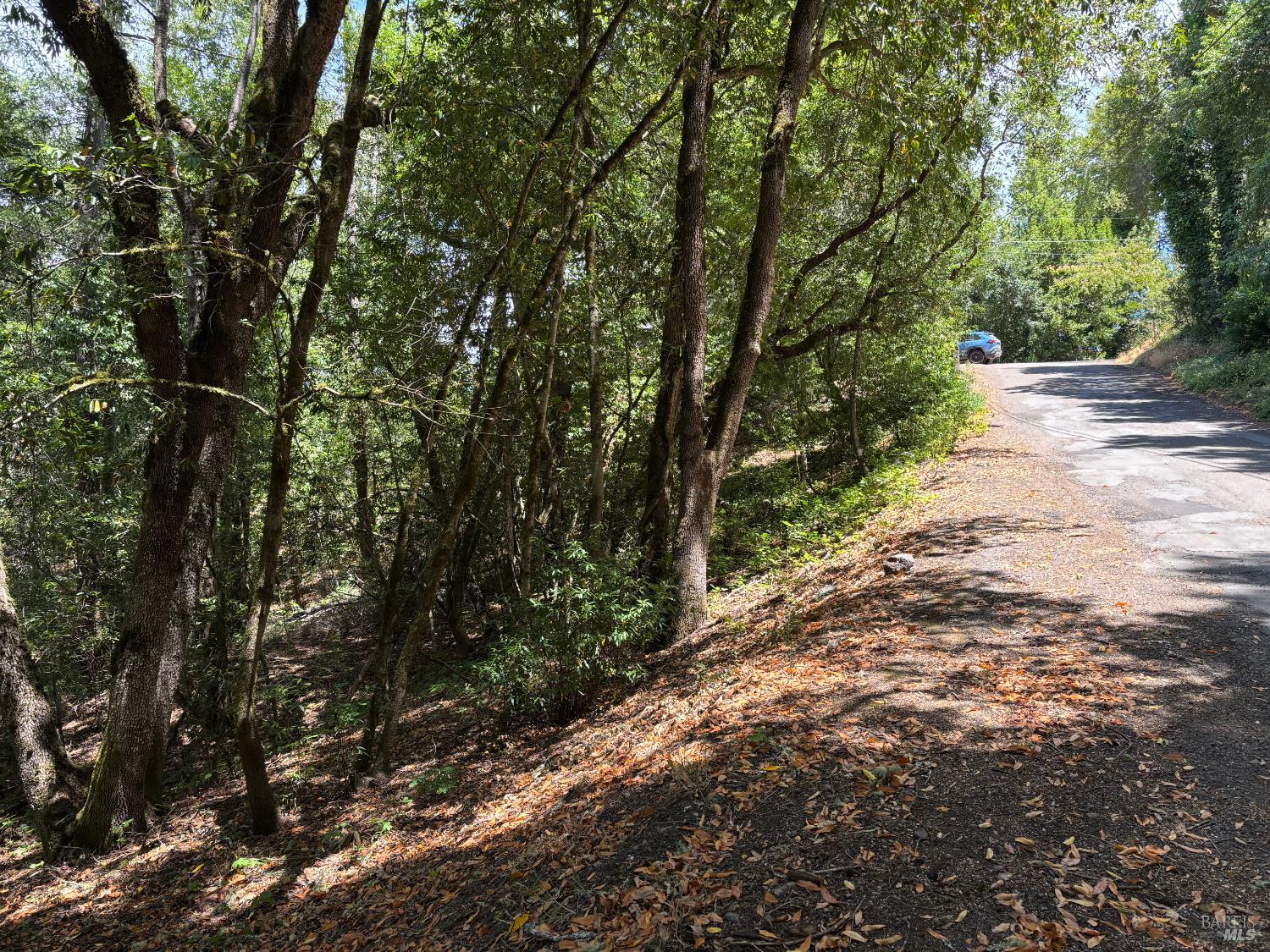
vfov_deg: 53.1
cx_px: 635
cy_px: 476
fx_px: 954
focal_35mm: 26
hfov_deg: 67.3
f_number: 1.6
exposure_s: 1/243
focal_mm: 5.96
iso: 50
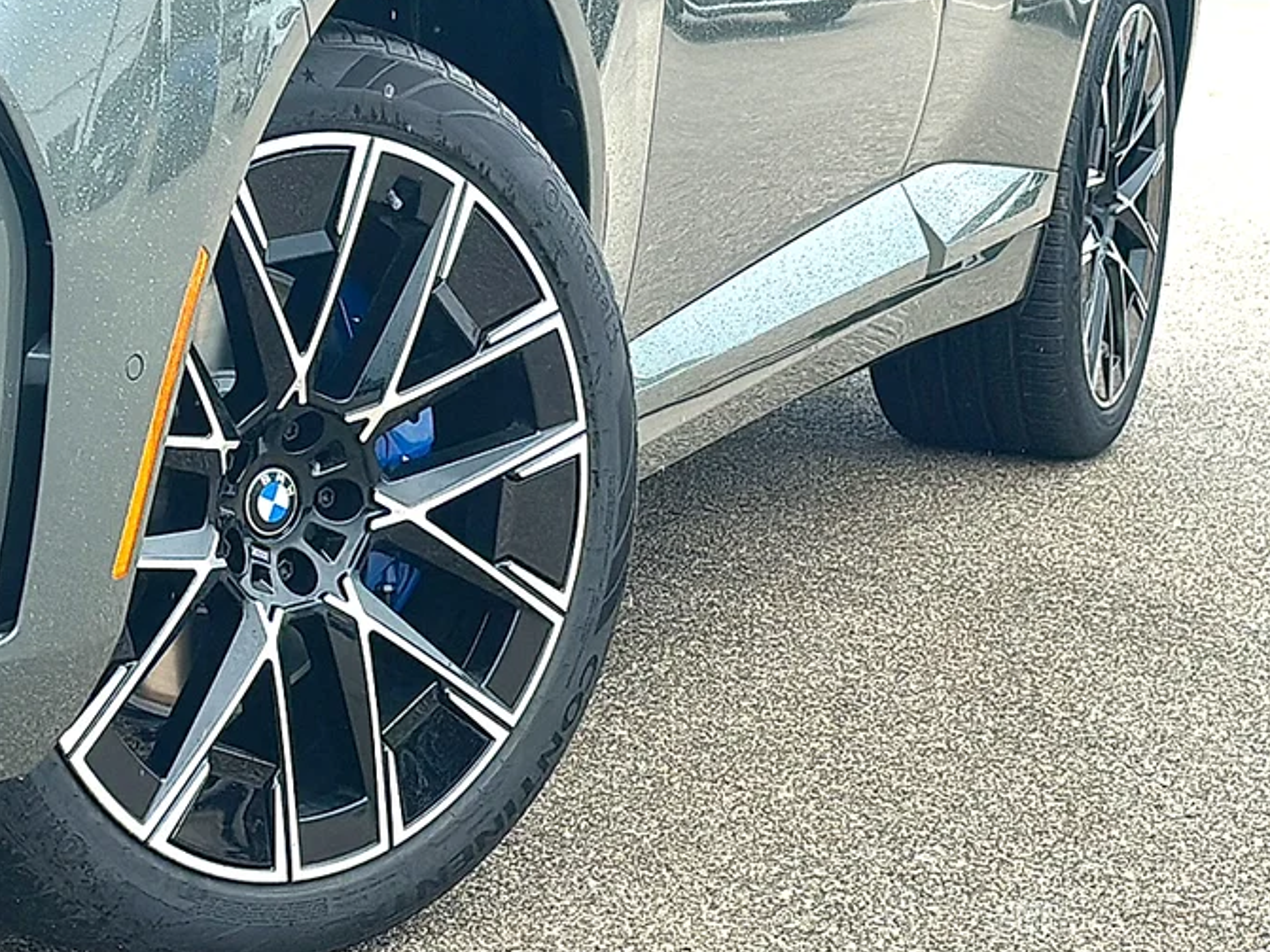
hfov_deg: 20.7
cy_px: 485
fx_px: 3485
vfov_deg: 15.6
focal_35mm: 95
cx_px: 613
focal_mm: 6.86
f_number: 1.78
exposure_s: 1/1200
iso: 80
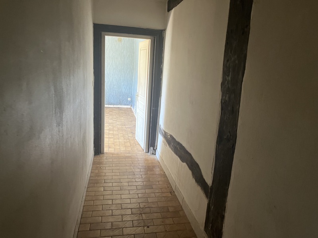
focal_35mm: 26
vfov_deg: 53.1
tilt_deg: -10.8
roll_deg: -0.8
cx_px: 159
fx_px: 239
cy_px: 119
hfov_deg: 67.3
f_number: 1.6
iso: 400
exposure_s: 1/60
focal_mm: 5.1
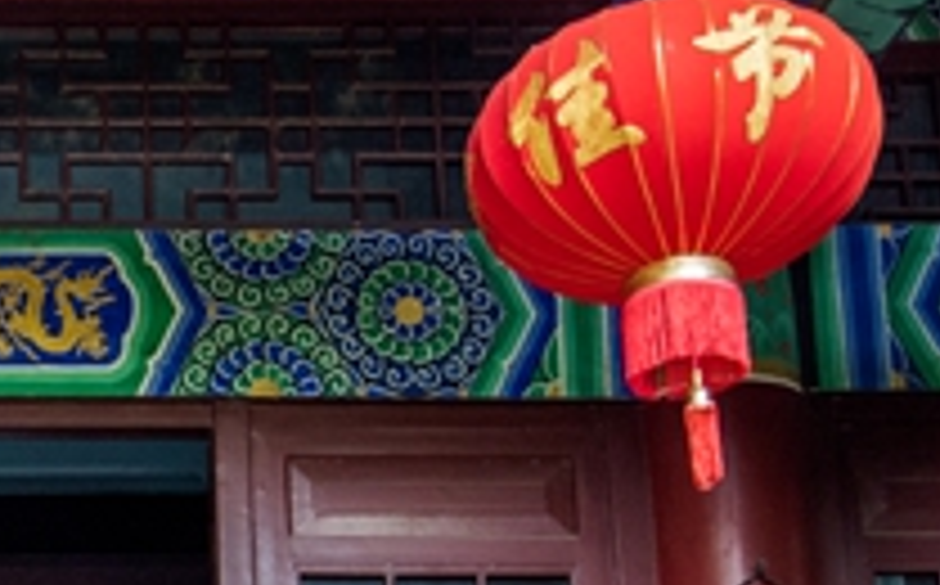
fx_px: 2430
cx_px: -180
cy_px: 875
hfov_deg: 20.5
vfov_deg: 13.0
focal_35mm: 95
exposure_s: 1/100
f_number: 4.5
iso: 800
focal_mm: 18
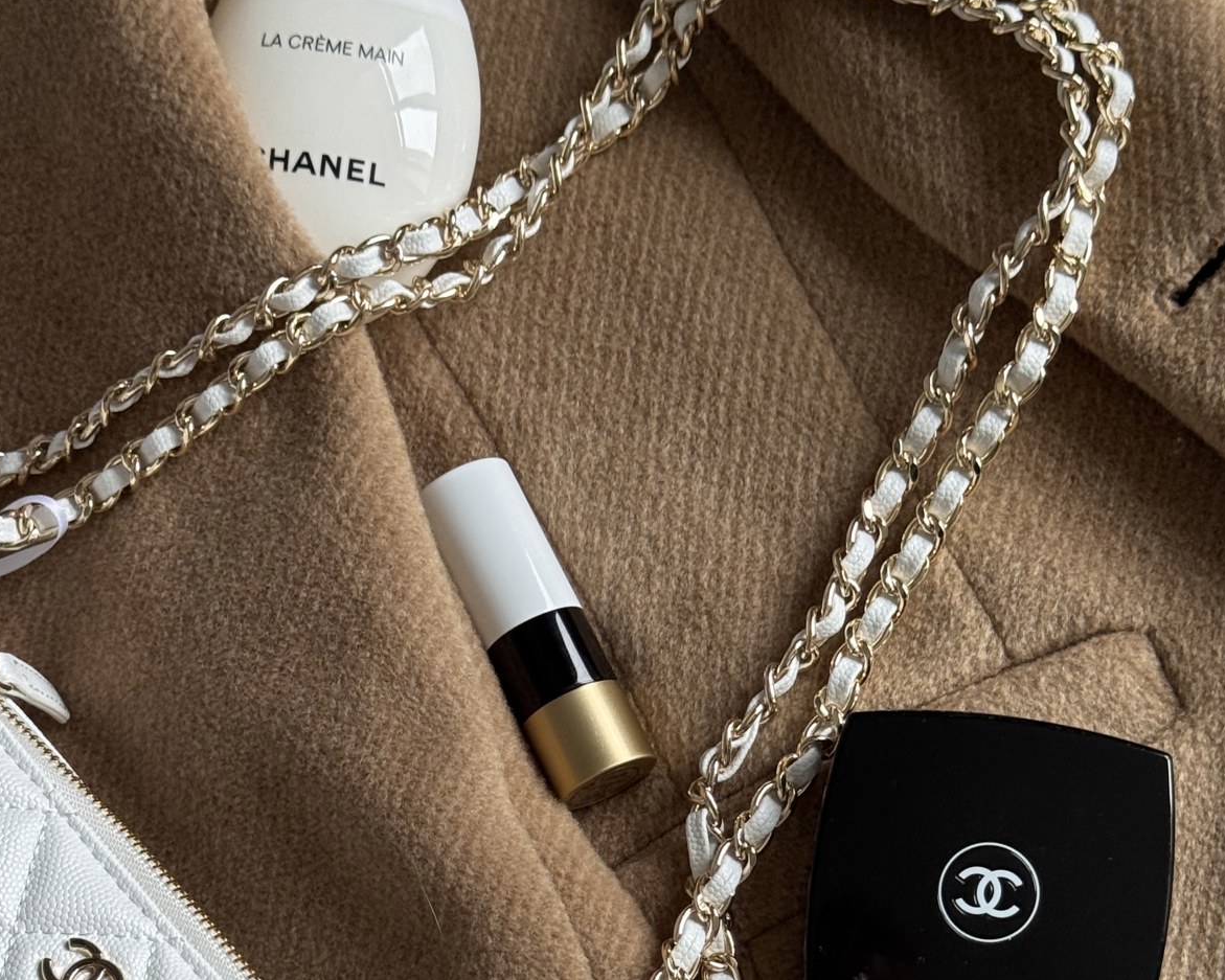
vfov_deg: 19.0
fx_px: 2901
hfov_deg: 23.8
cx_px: 627
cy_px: 791
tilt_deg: -76.3
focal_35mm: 80
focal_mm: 6.76
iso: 160
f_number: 1.78
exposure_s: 1/60
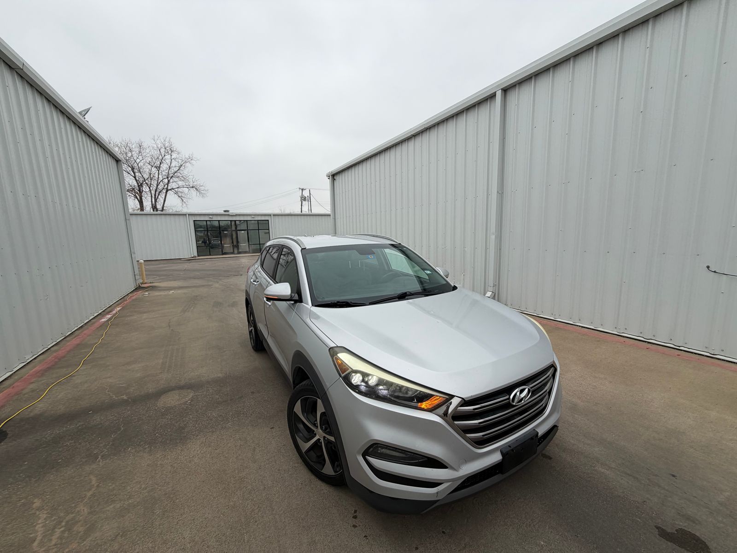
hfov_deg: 102.1
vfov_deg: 85.7
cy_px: 276
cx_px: 368
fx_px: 298
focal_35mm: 14
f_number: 2.2
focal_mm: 2.22
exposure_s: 1/770
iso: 40
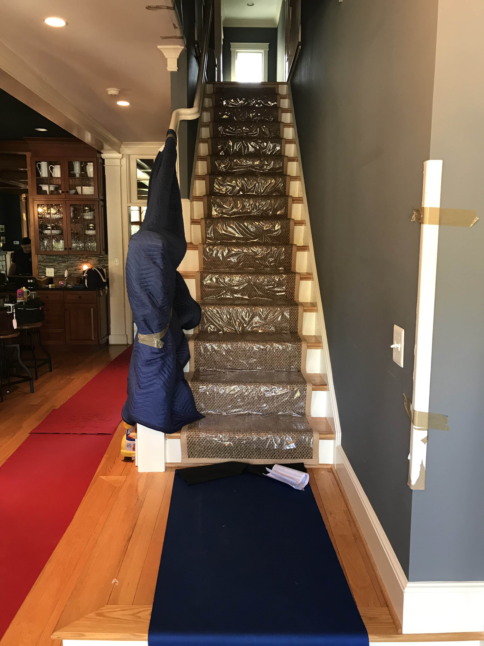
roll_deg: +0.1
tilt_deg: -7.7
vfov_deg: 63.4
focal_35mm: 28
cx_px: 242
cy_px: 323
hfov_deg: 49.7
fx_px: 522
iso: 40
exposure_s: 1/20
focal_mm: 3.99
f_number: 1.8
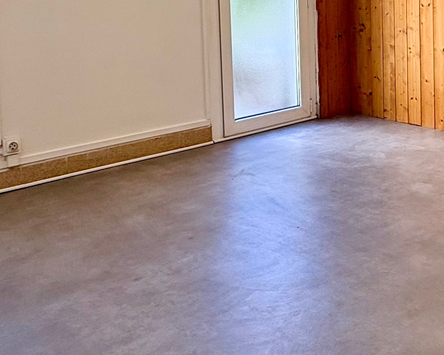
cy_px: 13
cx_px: 337
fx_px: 618
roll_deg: +2.0
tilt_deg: -2.5
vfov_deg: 30.2
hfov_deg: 38.4
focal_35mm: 47
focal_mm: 2.22
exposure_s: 1/100
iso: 80
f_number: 2.2
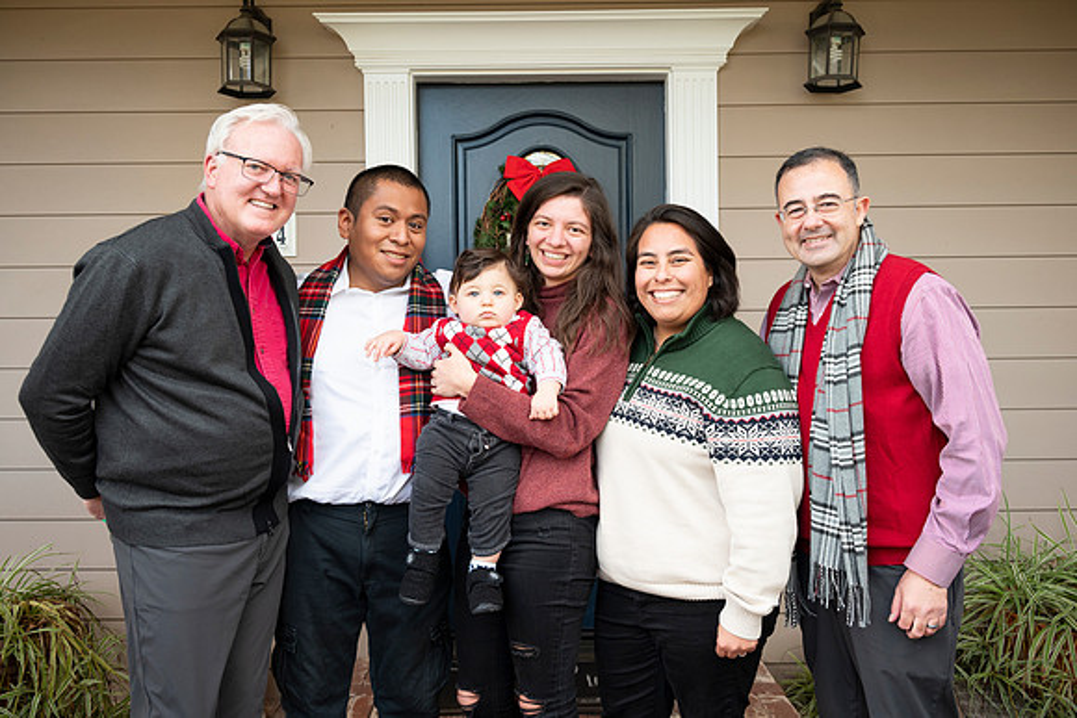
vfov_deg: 41.1
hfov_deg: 58.7
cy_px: 359
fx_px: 958
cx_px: 538
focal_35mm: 32
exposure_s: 1/160
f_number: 4.8
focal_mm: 32
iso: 400
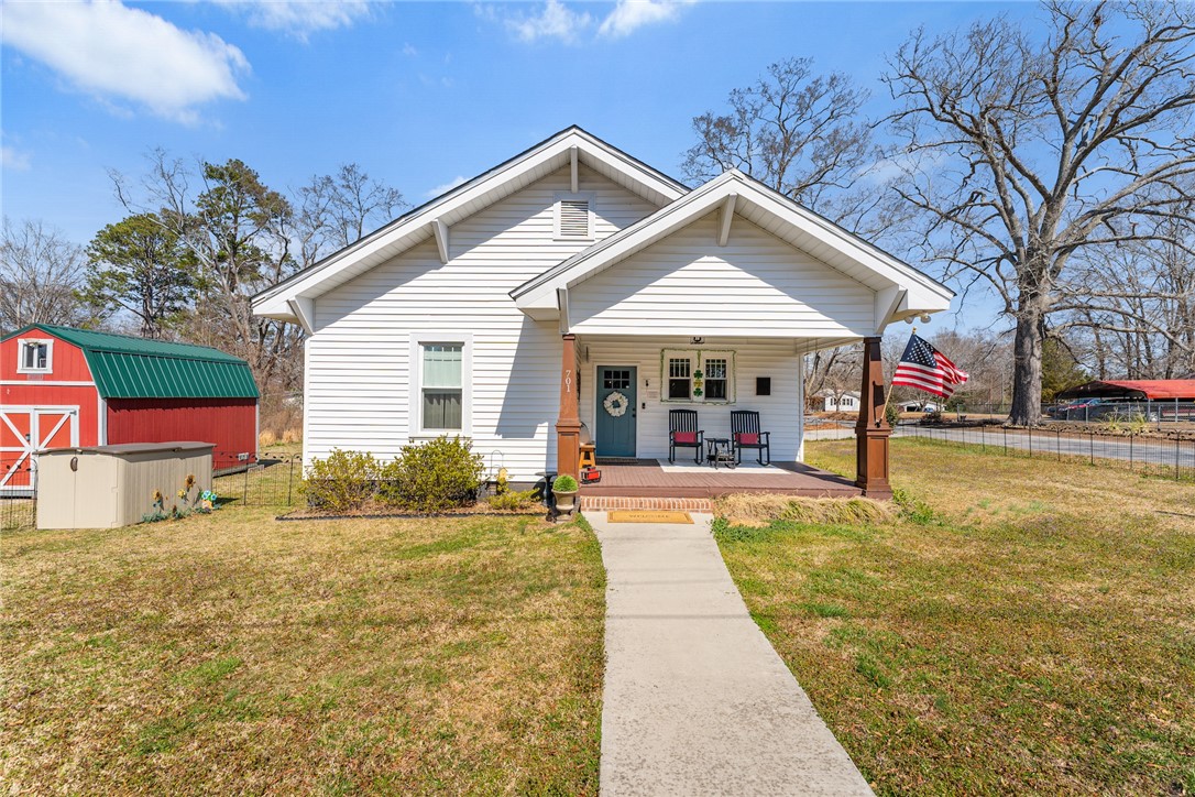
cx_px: 598
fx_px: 465
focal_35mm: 14
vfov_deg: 81.2
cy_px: 398
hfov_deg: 104.3
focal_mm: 14
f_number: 6.3
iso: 100
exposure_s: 1/640
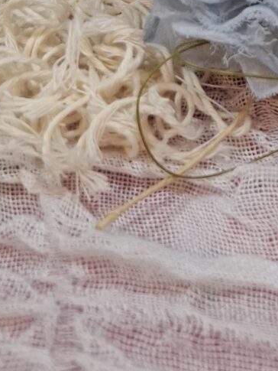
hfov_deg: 15.2
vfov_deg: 17.7
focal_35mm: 91
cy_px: -278
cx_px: 392
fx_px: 974
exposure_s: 1/100
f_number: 1.8
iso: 250
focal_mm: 5.54
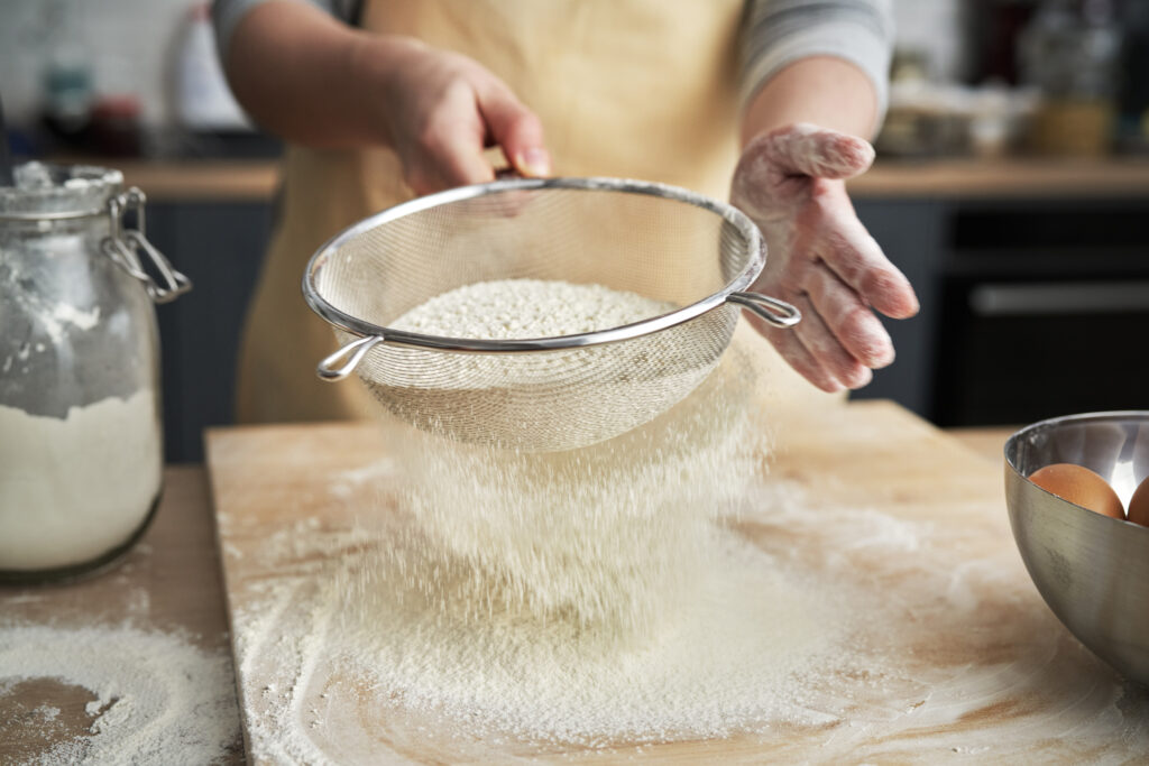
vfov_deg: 27.0
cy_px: 383
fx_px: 1596
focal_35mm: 50
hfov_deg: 39.6
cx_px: 574
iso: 400
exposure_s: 1/200
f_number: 2.8
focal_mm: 50
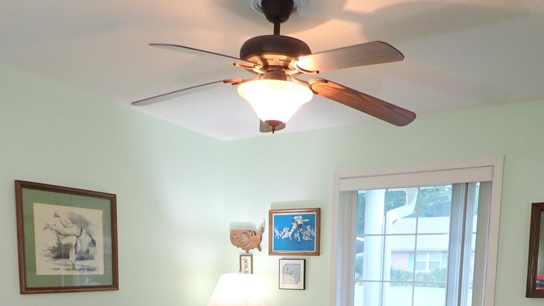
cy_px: 360
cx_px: 275
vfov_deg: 28.2
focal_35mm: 37
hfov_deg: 54.0
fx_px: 534
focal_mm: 4.5
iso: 200
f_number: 2
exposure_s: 1/50
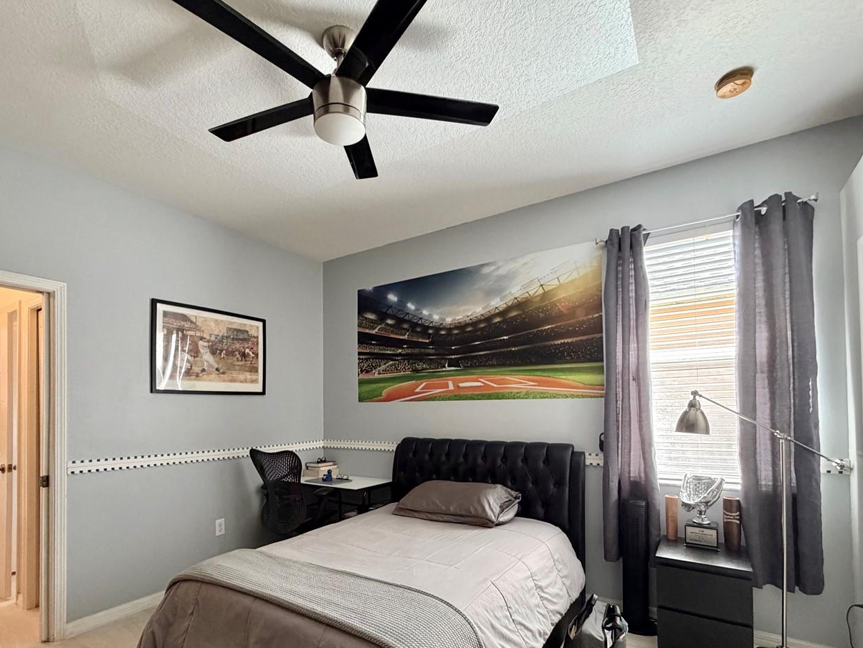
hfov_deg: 87.6
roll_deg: +0.4
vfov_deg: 70.7
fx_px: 449
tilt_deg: +0.9
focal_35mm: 18
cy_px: 397
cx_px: 396
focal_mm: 2.22
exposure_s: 1/90
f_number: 2.2
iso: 320
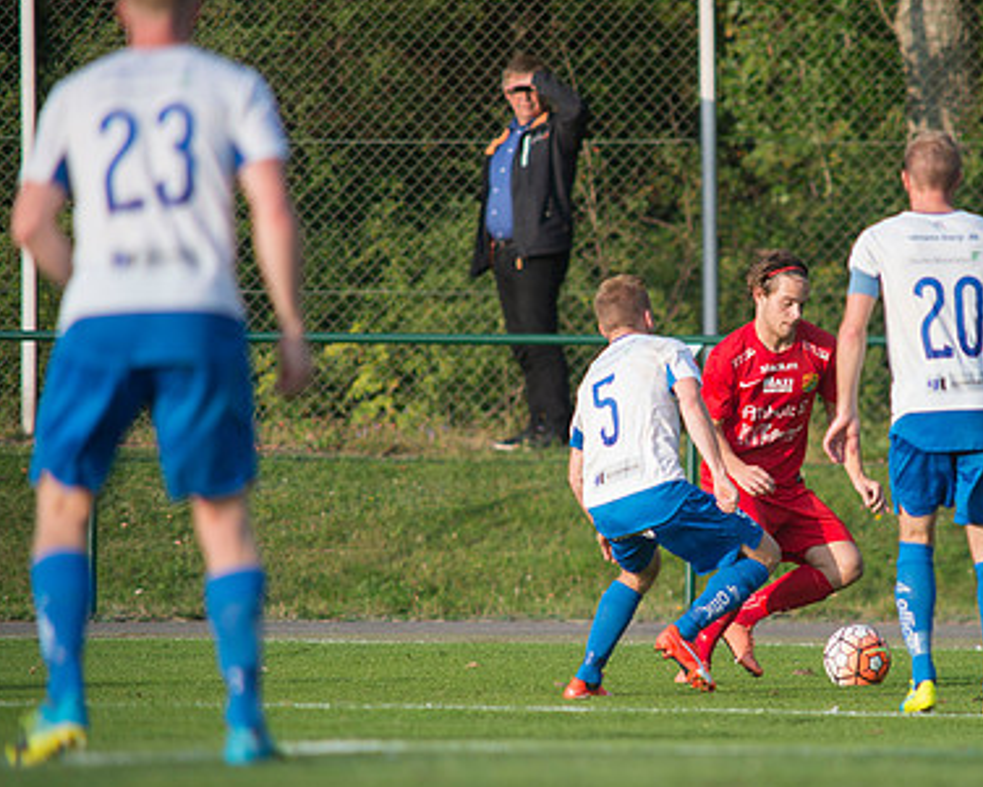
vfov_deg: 2.5
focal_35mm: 608
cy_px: 387
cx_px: 722
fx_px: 17693
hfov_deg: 3.2
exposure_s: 1/1250
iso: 400
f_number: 4
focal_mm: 420
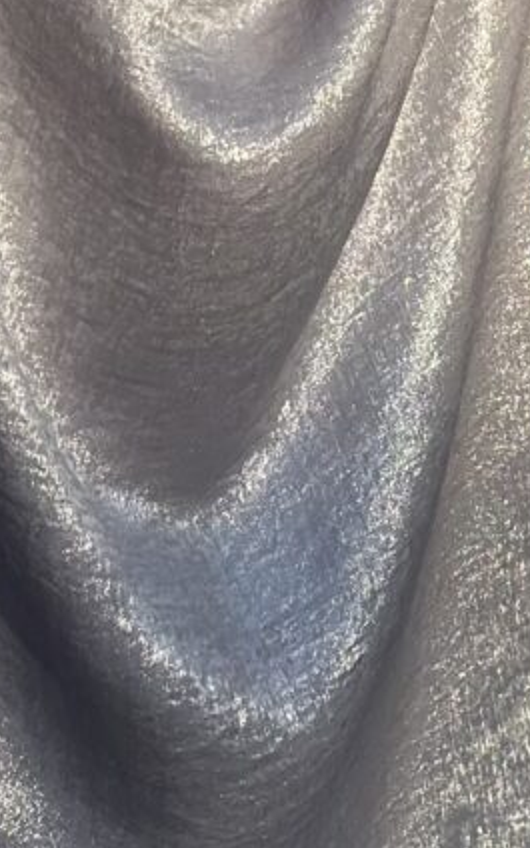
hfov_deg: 6.8
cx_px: 604
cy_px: -588
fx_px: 4437
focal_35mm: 192
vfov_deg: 10.4
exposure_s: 1/3876
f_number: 1.78
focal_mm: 6.86
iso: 80
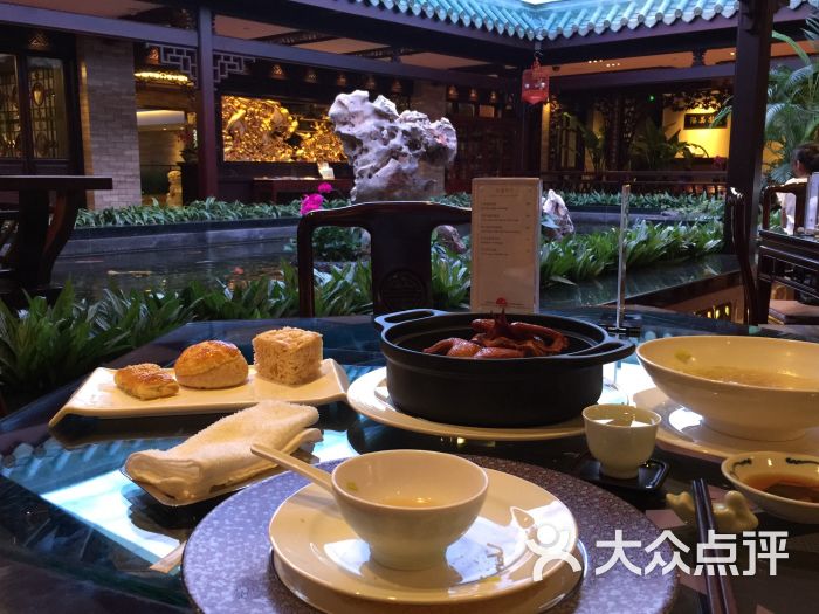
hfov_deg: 61.7
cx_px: 410
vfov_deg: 48.2
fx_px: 686
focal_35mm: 29
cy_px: 307
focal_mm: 4.15
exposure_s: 1/17
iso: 100
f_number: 2.2
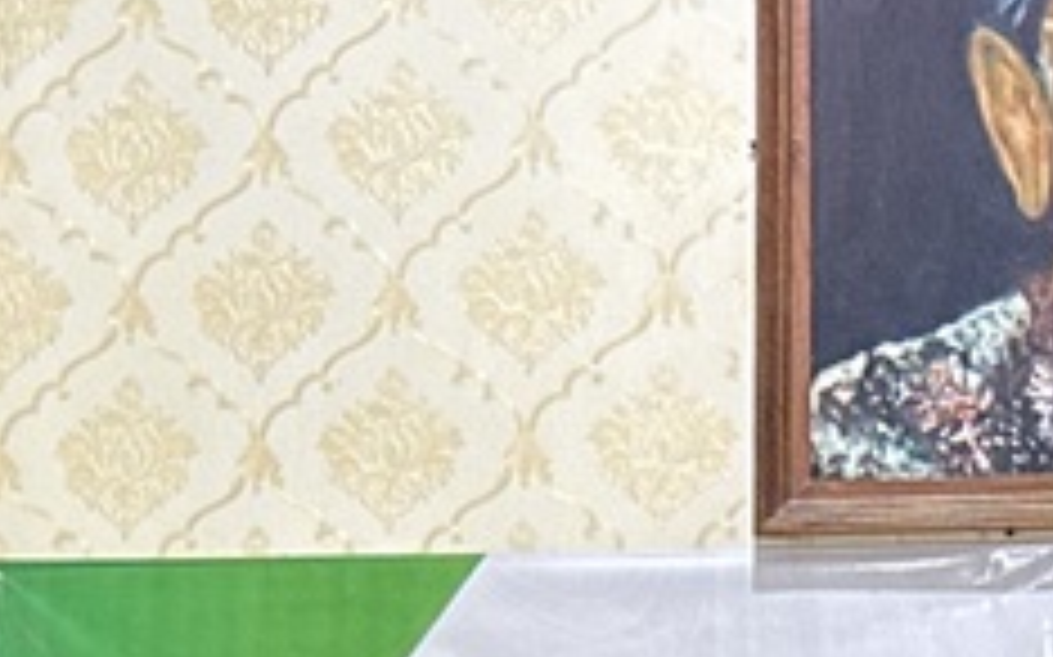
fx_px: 6282
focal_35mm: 219
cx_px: -616
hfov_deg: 9.3
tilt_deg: +4.9
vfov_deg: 5.9
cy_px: 1076
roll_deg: -1.9
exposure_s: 1/40
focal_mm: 6.86
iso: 250
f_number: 1.78
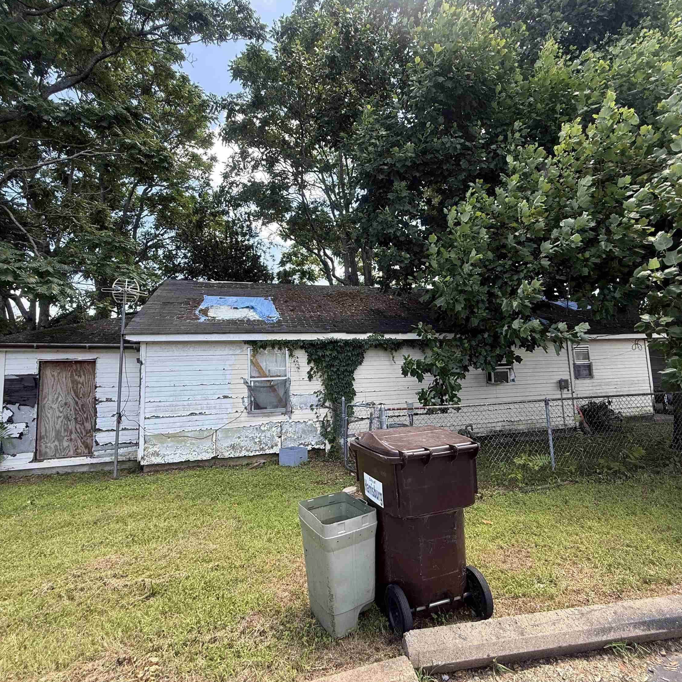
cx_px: 350
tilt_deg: +7.8
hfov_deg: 84.0
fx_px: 379
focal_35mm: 17
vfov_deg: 84.0
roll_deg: +1.5
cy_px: 334
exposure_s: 1/468
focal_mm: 2.22
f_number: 2.2
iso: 64
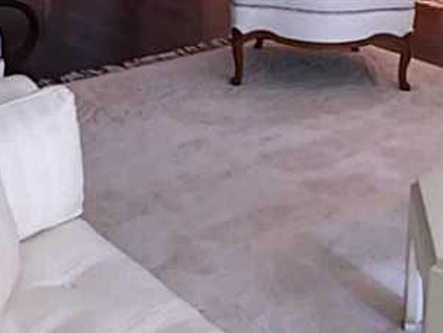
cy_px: -41
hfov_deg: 25.3
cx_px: 96
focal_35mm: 76
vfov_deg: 18.6
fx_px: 973
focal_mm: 4.15
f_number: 2.2
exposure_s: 1/30
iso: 64
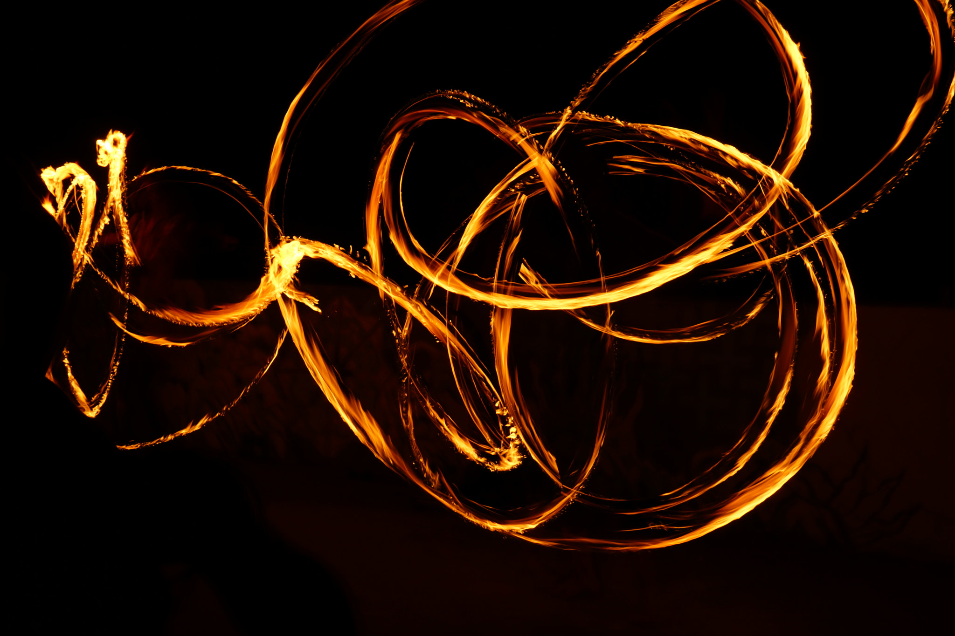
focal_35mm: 39
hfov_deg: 49.6
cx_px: 478
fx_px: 1034
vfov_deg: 34.2
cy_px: 318
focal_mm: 26
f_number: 9
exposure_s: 2
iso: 100
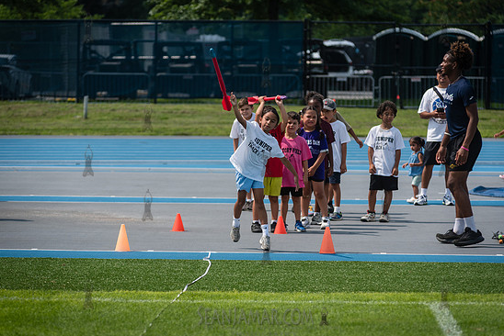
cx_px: 266
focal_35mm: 183
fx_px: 2563
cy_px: 160
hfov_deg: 11.2
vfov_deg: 7.5
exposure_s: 1/2000
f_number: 4
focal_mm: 170
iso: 160
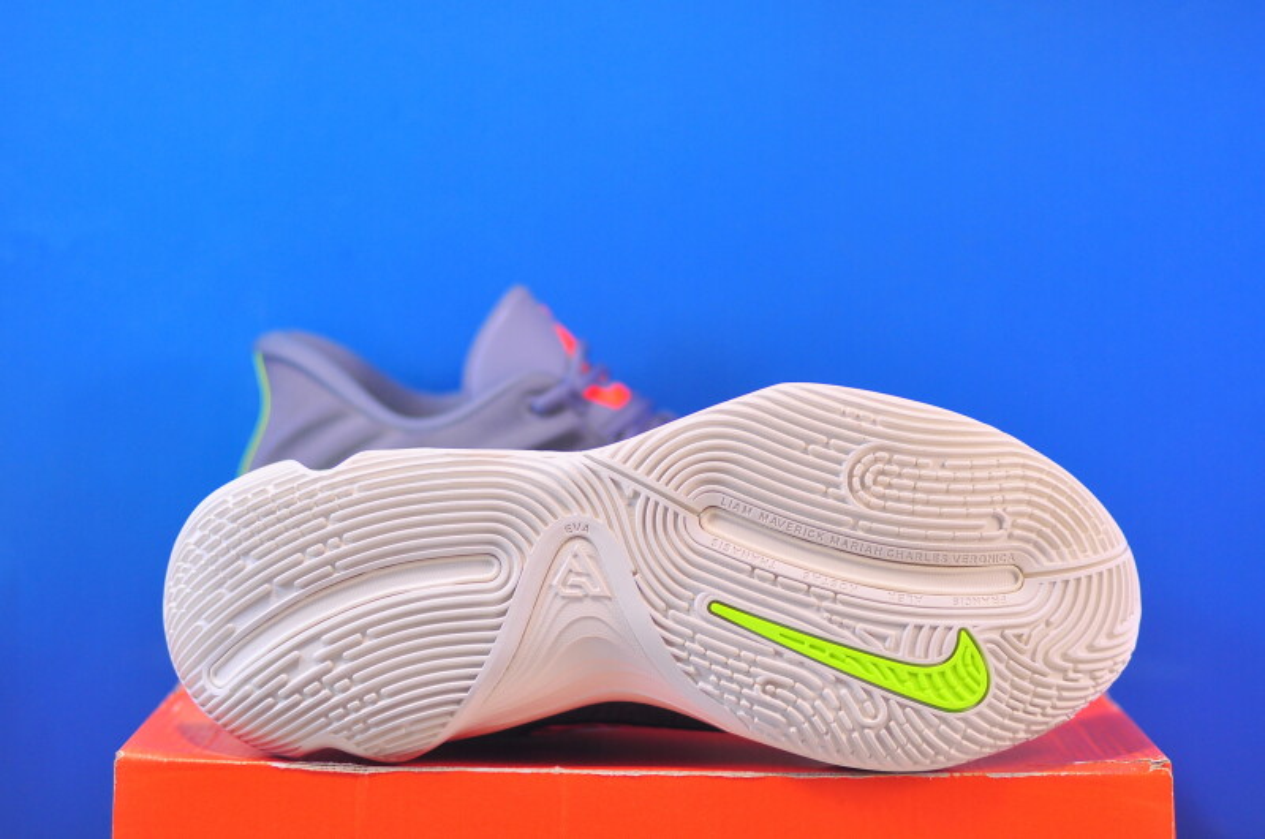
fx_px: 2632
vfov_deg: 18.1
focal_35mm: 75
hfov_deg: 27.0
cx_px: 632
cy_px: 420
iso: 250
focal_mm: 50
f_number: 2.2
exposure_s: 1/320
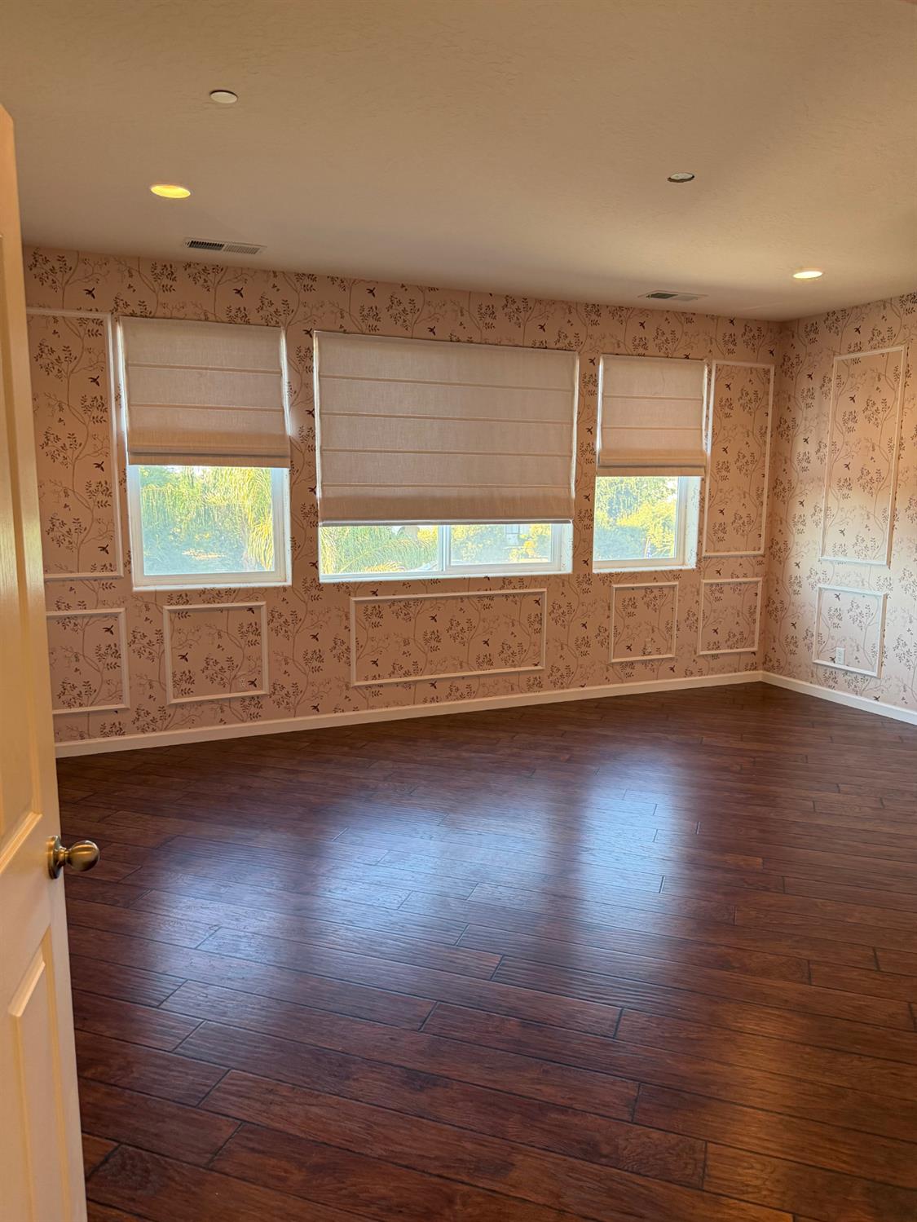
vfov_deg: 71.6
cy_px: 611
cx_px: 458
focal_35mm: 24
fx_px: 847
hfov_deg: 56.8
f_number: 1.78
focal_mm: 6.76
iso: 250
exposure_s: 1/120
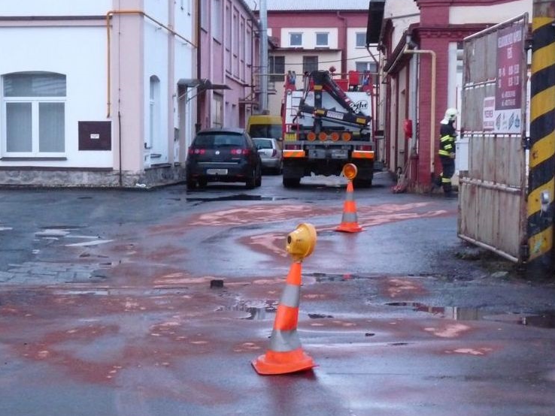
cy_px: 205
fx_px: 818
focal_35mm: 51
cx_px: 282
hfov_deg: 37.5
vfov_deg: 28.6
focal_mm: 9
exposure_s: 1/40
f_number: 3.2
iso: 800
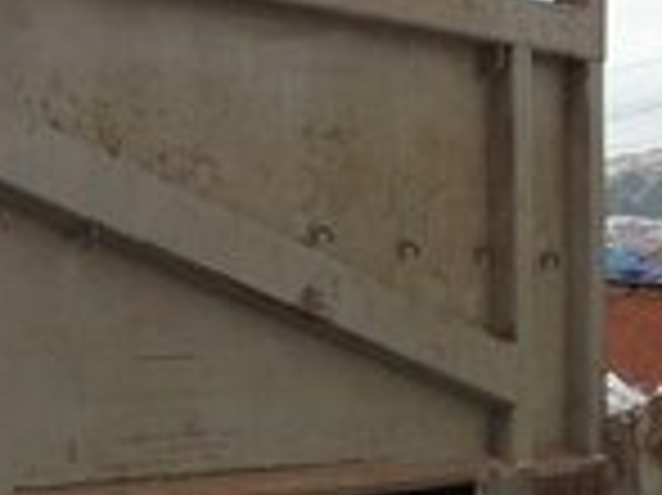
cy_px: 497
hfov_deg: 11.5
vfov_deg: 9.9
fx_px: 2828
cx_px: -806
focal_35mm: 148
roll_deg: +4.2
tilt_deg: -1.4
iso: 50
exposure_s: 1/480
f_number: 2.4
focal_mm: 4.12
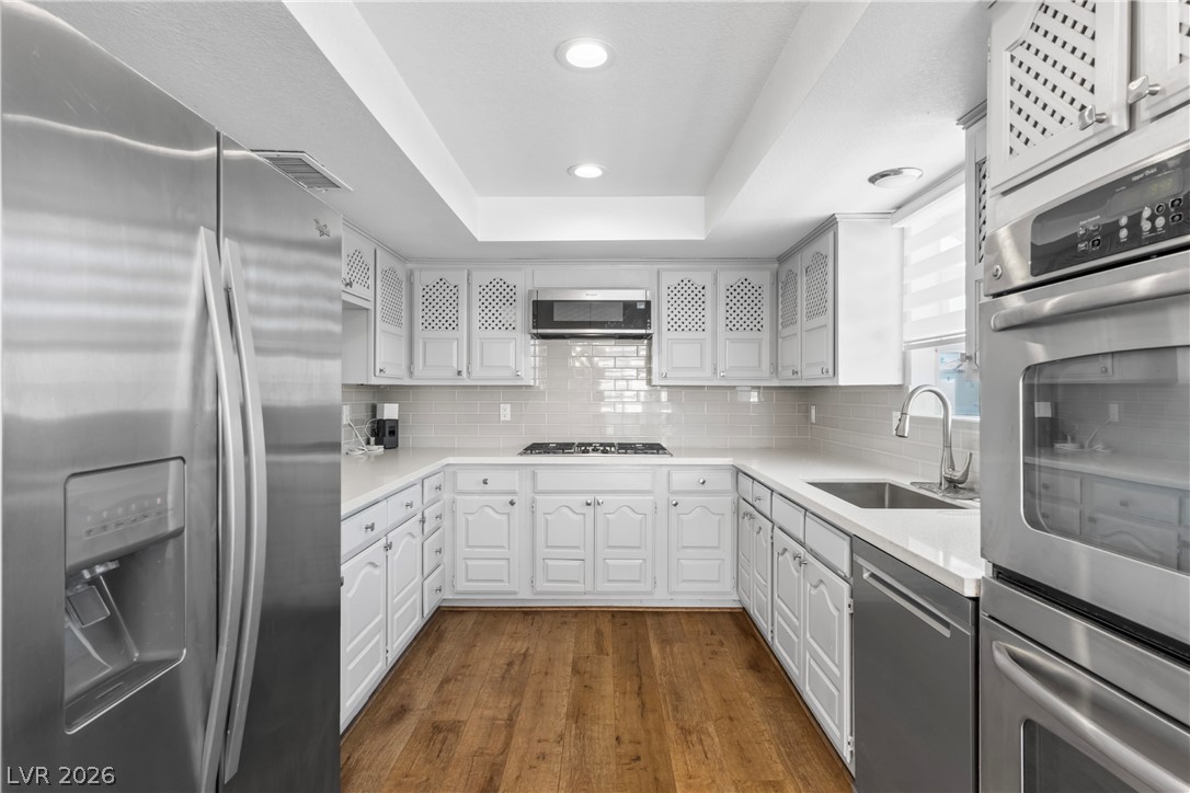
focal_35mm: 19
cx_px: 595
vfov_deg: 64.6
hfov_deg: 86.9
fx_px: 628
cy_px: 396
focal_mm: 19
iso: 400
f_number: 8
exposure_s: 1
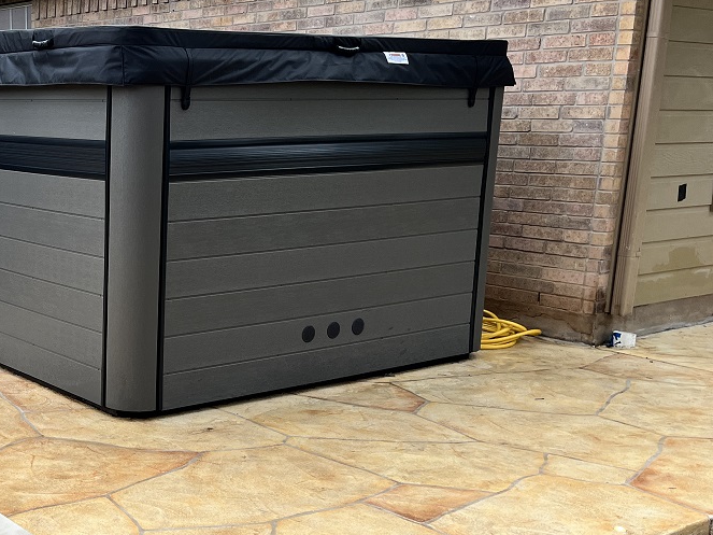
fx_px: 1050
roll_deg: -0.7
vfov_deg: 28.4
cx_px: 53
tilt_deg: -13.3
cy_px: 337
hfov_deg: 35.0
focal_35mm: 51
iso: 64
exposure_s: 1/122
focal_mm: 5.1
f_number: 1.6
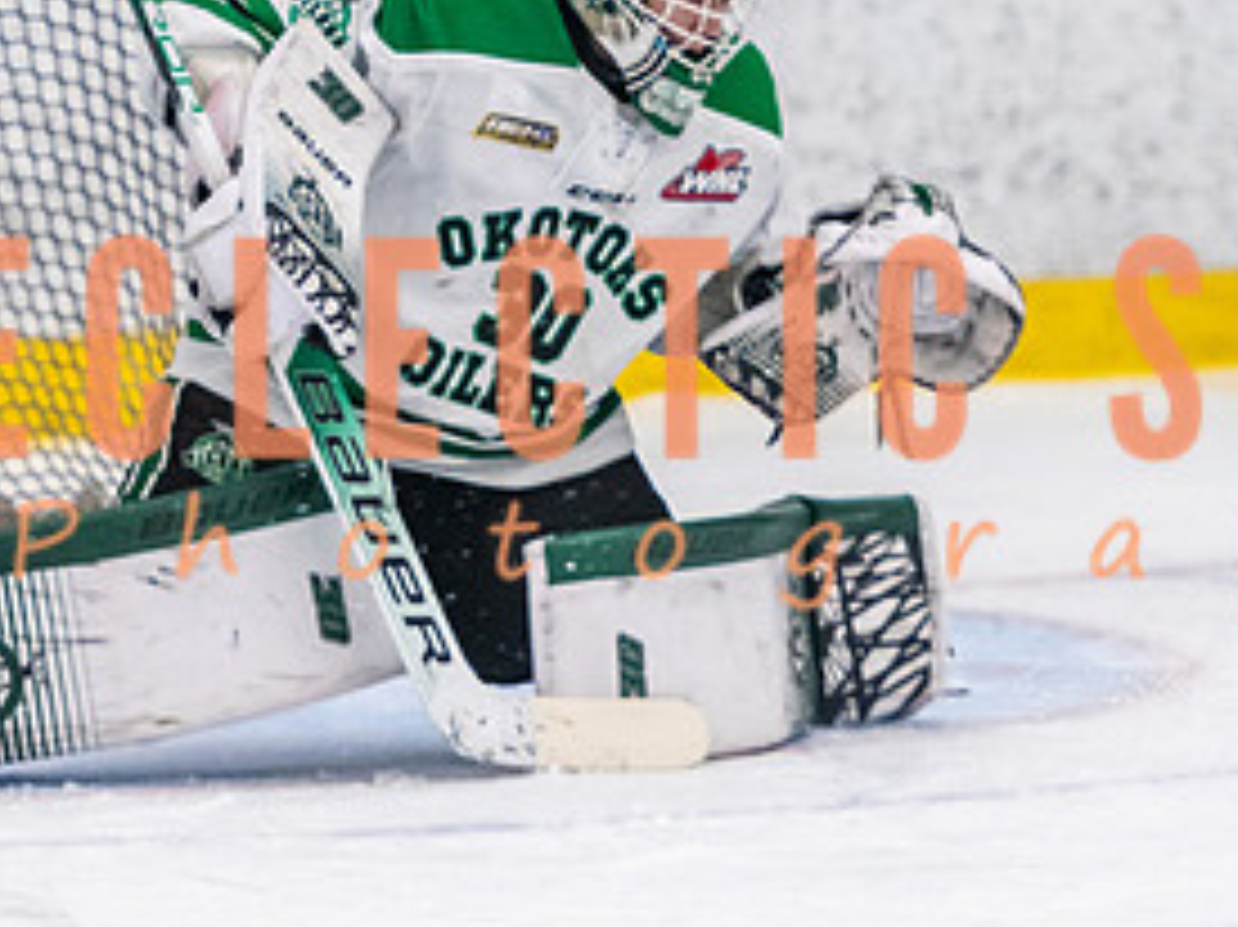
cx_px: 513
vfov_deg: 3.3
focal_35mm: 449
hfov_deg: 4.4
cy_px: 138
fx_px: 16051
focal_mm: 155
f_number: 2.8
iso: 2800
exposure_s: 1/800
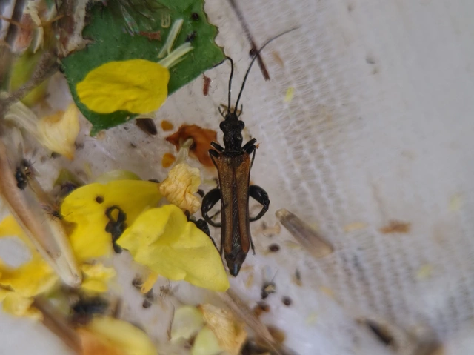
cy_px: 178
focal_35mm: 26
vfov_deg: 53.0
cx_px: 237
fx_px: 356
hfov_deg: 67.3
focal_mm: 5.4
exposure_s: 1/135
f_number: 1.8
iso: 50
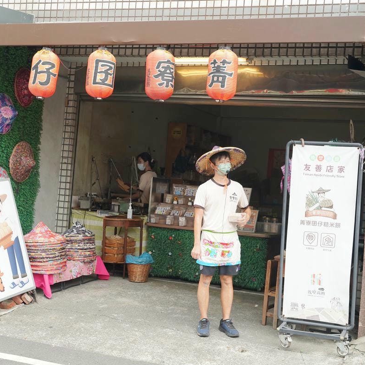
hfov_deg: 27.6
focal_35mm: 62
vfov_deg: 27.7
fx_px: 740
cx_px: 134
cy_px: 182
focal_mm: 48
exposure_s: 1/160
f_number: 4
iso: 250
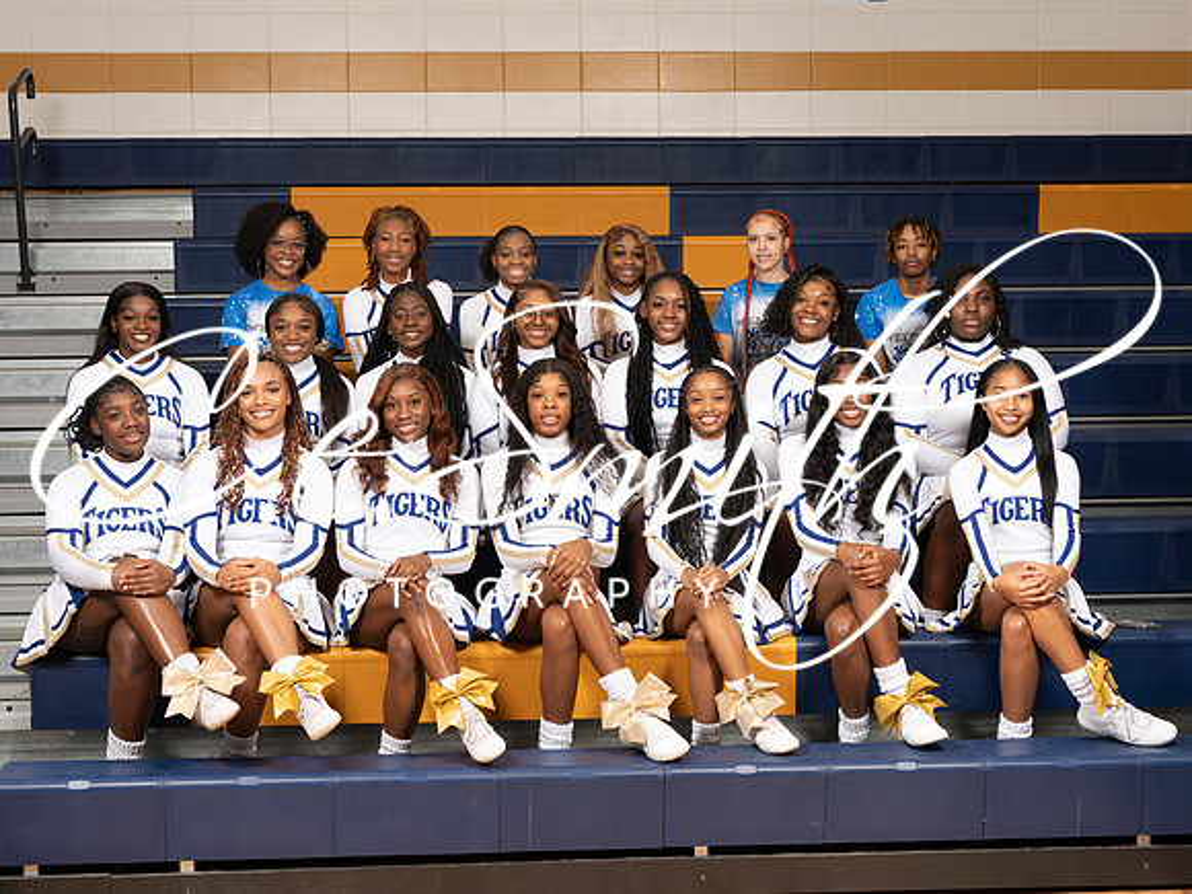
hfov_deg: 33.3
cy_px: 445
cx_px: 613
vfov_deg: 25.3
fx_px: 1995
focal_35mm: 58
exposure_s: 1/250
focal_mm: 52
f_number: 8
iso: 400
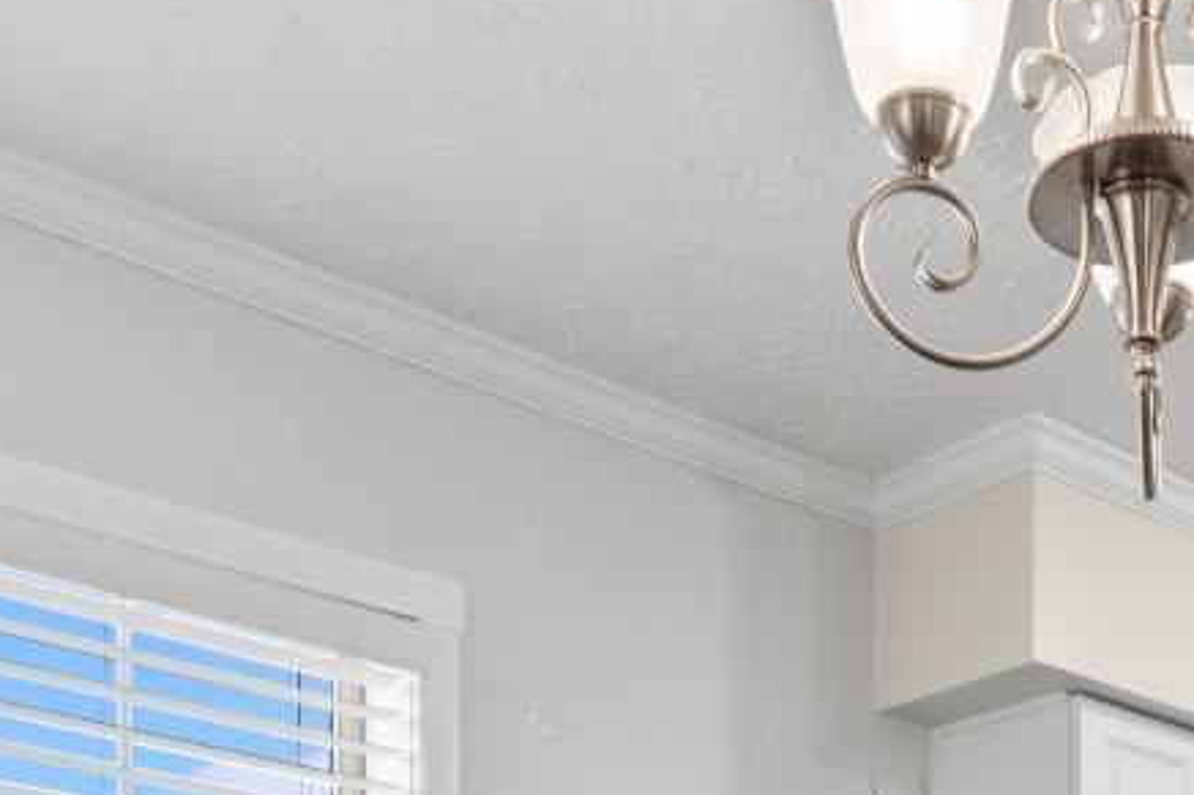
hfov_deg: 30.6
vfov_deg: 18.0
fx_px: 2089
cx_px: 1049
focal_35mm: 63
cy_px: 1347
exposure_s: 1/3
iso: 100
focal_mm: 11.5
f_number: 4.8
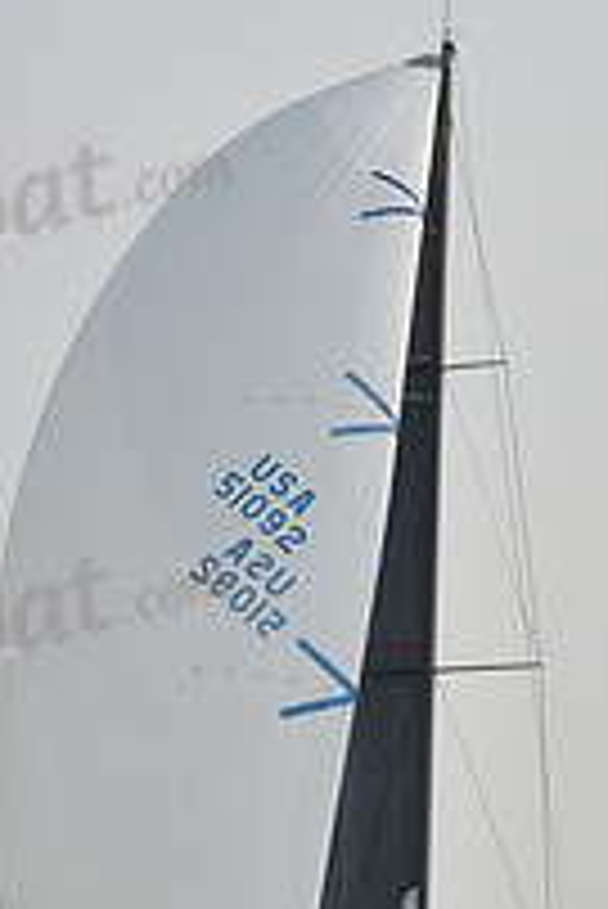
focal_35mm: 273
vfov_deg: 7.5
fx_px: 6904
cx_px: 466
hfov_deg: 5.0
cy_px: 819
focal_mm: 95
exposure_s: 1/1250
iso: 250
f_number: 8
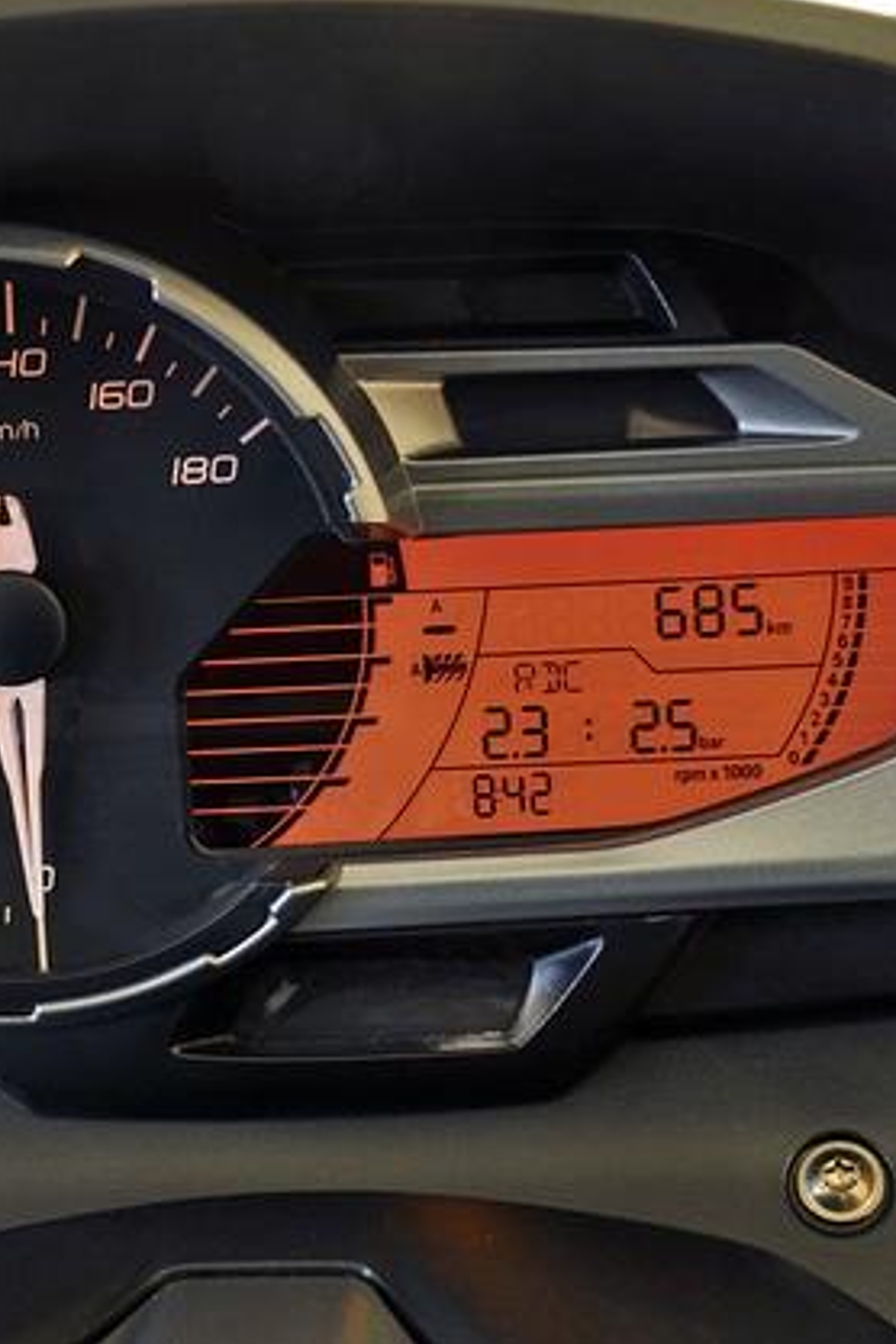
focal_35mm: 92
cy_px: 659
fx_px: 3434
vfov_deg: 22.1
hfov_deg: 14.8
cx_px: 290
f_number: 13
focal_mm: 40
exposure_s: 1/1.6
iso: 200
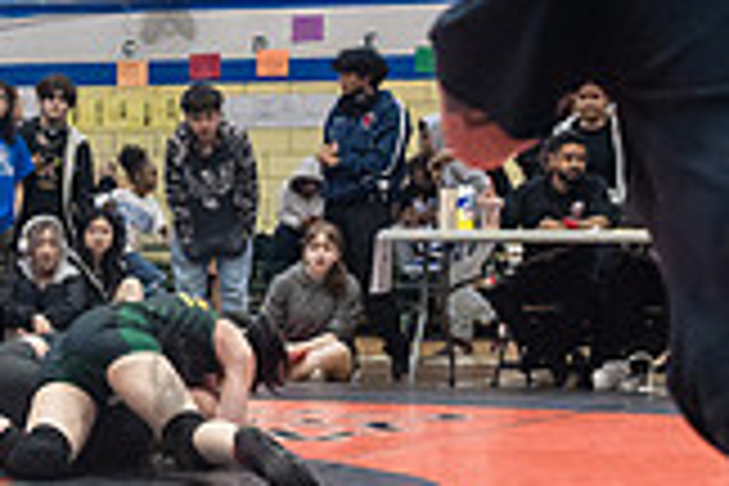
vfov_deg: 10.5
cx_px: 166
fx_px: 2632
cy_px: 398
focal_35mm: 130
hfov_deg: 15.7
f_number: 3.2
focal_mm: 35
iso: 5000
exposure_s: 1/400
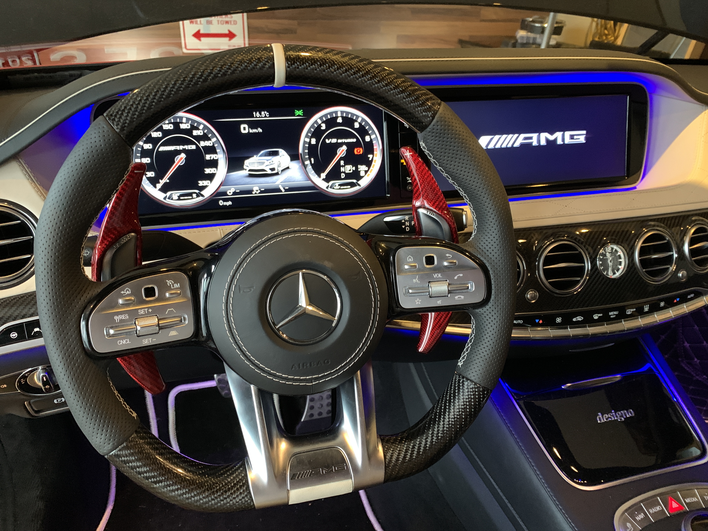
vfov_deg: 53.1
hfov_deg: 67.3
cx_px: 354
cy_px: 266
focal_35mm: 26
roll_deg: -2.1
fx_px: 532
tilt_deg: -29.2
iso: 640
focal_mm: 4.25
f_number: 1.8
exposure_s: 1/25
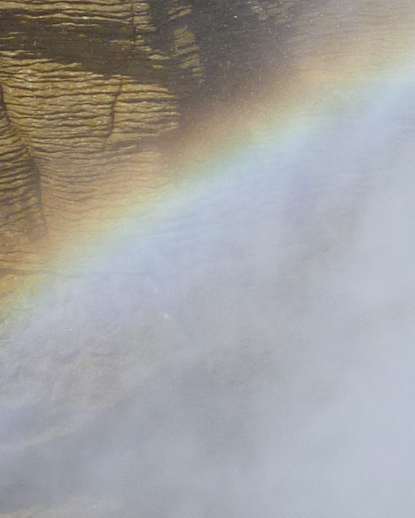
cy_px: 151
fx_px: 2593
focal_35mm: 169
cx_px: 606
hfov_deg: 8.9
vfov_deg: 11.4
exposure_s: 1/320
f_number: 5.6
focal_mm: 6.3
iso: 80
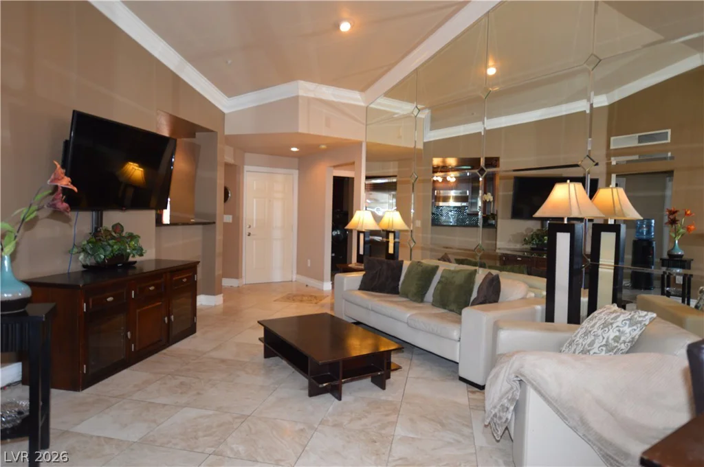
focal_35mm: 21
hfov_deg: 81.3
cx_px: 352
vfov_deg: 59.4
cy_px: 234
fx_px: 410
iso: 400
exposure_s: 1/60
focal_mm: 14
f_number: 3.5
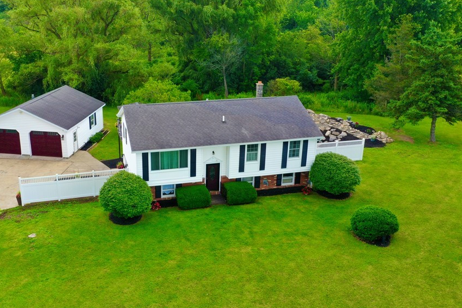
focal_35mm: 36
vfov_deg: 36.9
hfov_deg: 52.7
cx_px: 178
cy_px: 148
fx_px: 462
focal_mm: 10.26
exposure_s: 1/50
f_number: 8
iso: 100
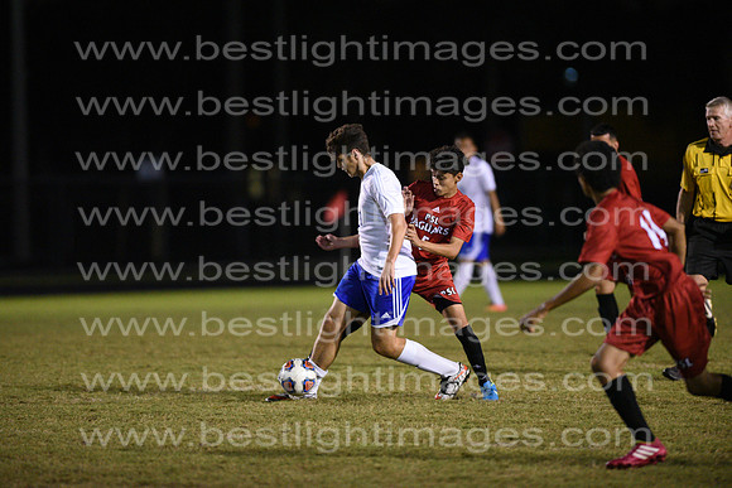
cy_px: 244
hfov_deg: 6.9
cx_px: 366
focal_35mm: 300
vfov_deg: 4.6
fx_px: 6101
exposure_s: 1/640
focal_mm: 300
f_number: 3.2
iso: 8000
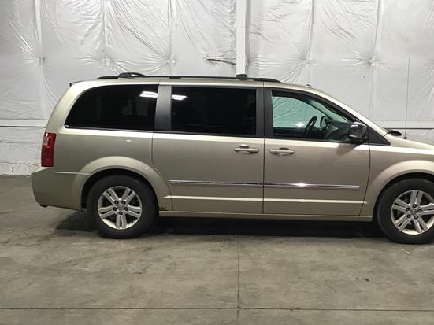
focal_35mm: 36
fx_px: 451
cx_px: 241
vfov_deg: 39.6
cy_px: 172
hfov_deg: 51.3
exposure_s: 1/30
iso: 64
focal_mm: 3.3
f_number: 2.4
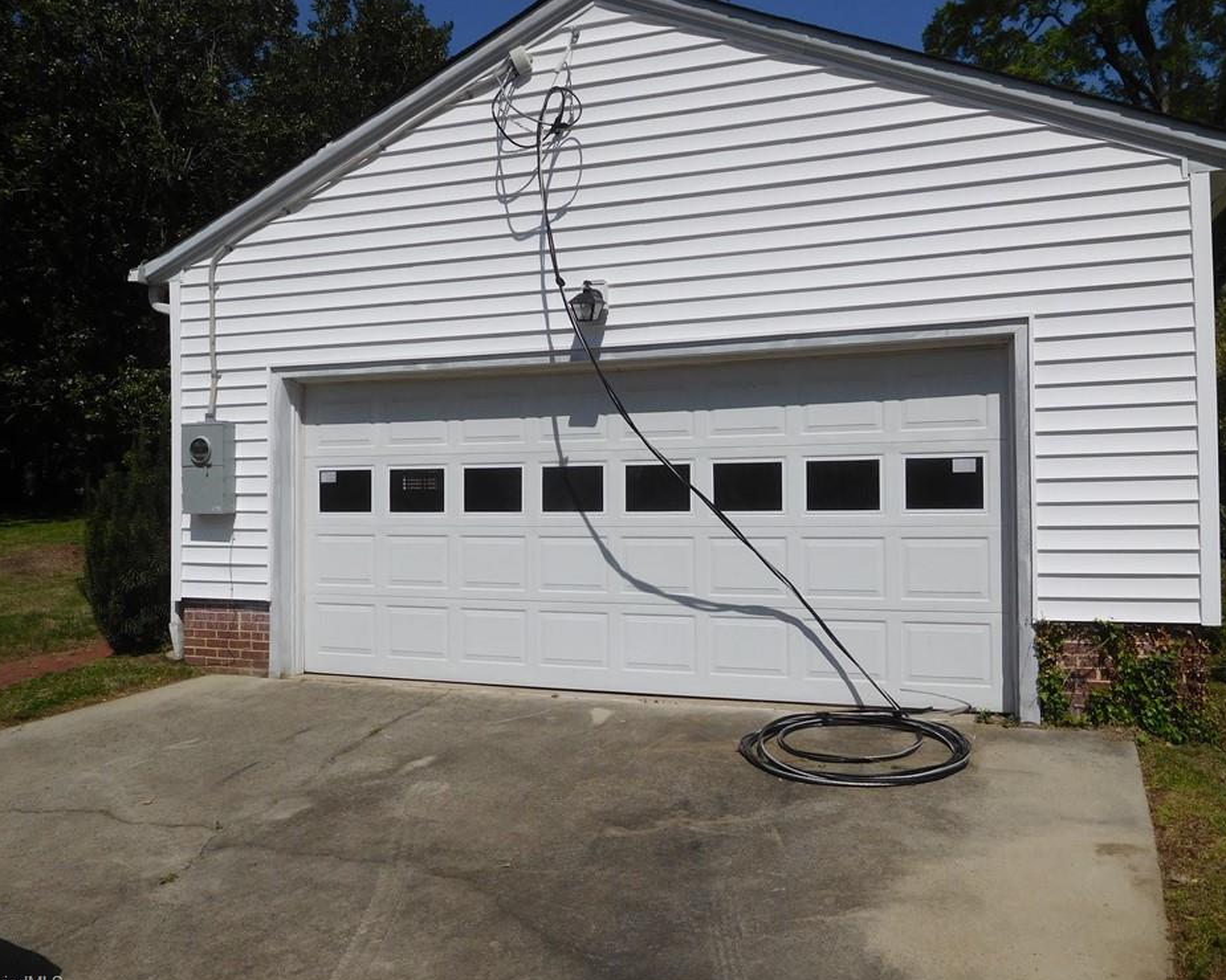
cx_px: 647
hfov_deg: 64.0
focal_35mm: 27
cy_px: 487
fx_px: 980
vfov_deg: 53.2
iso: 125
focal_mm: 4.5
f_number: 6.8
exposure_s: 1/1500
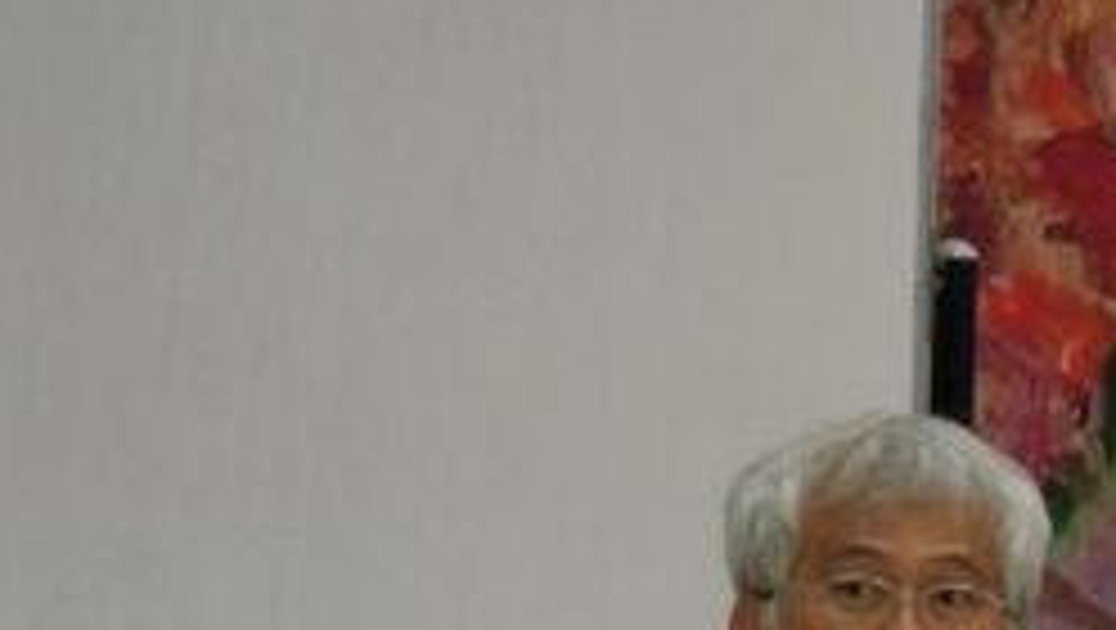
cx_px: 45
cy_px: 947
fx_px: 9093
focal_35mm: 307
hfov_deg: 7.0
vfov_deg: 3.9
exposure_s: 1/30
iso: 400
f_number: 5.5
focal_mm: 17.9
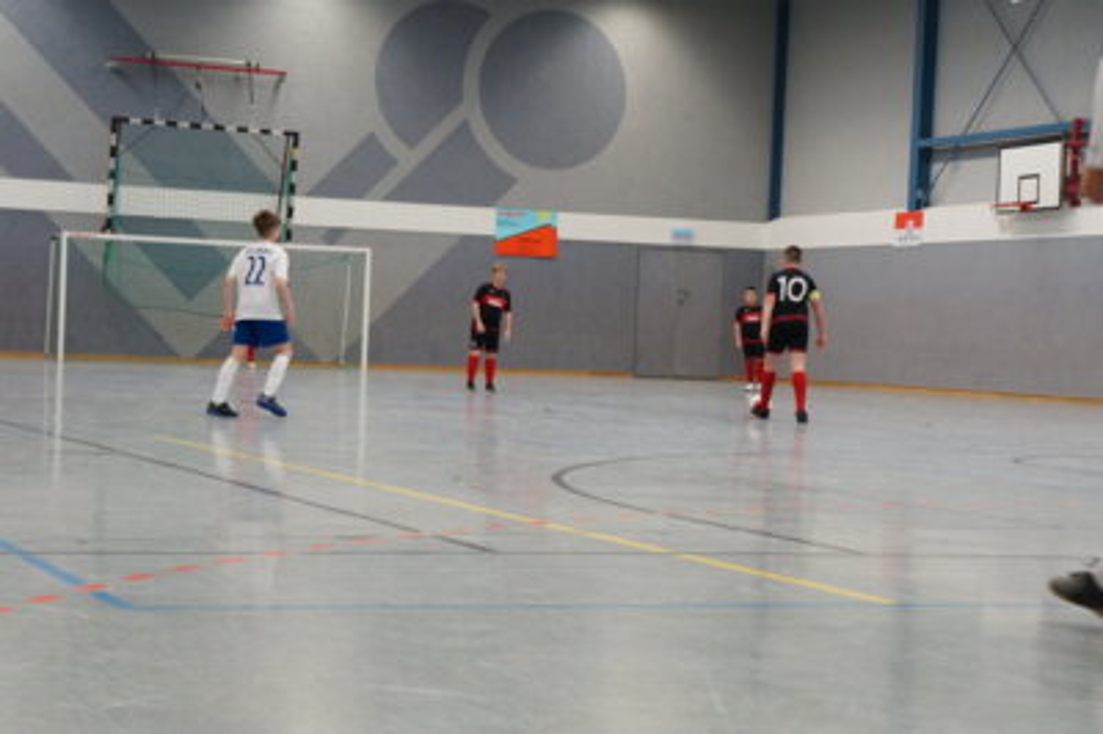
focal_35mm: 82
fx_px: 2526
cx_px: 552
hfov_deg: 24.6
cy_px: 367
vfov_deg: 16.5
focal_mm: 55
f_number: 7.1
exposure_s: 1/100
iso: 2000
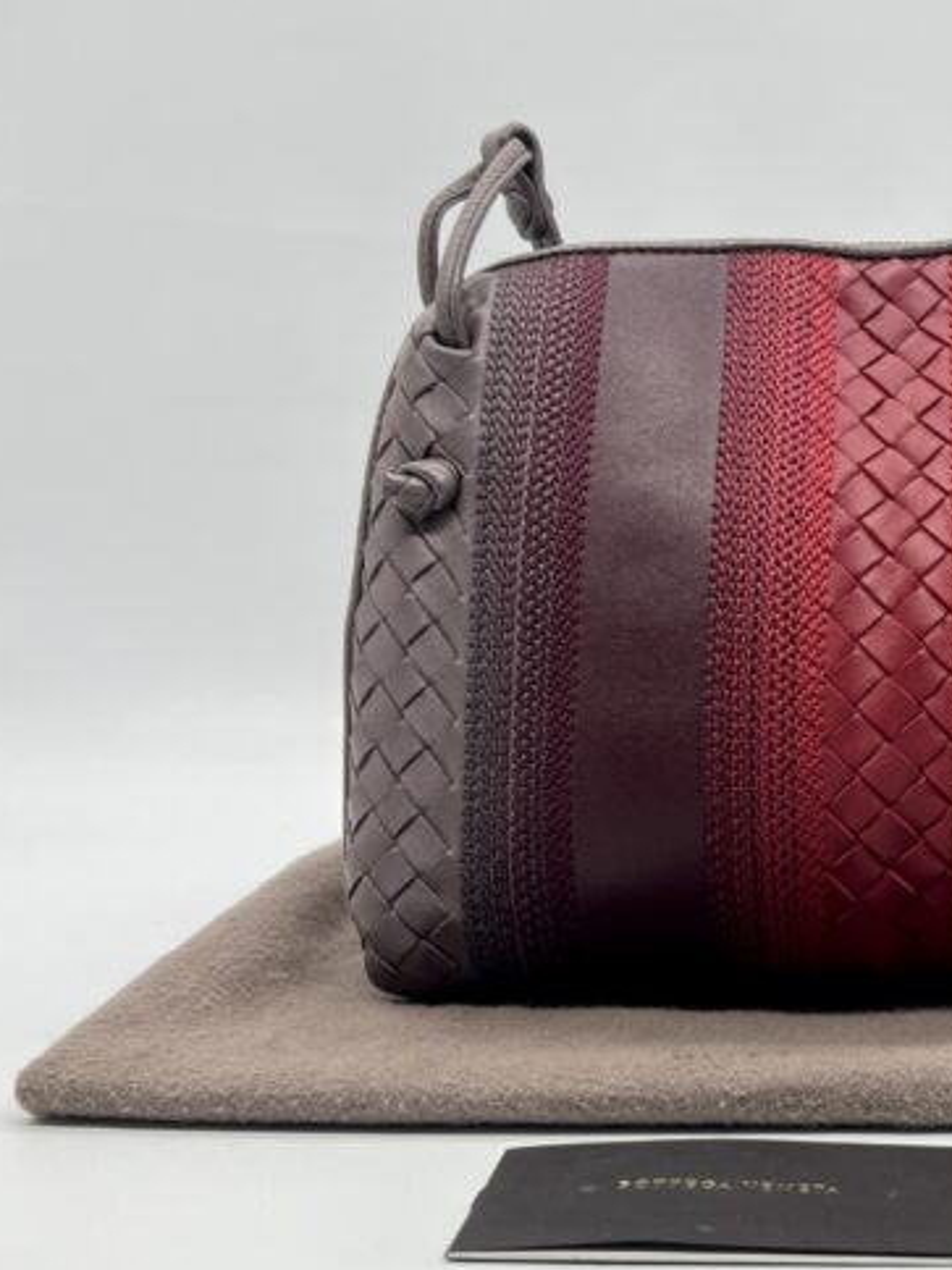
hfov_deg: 25.5
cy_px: 606
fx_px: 2017
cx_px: 905
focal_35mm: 55
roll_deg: -0.5
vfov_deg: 34.9
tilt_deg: -4.2
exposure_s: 1/108
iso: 32
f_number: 1.5
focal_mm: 5.7
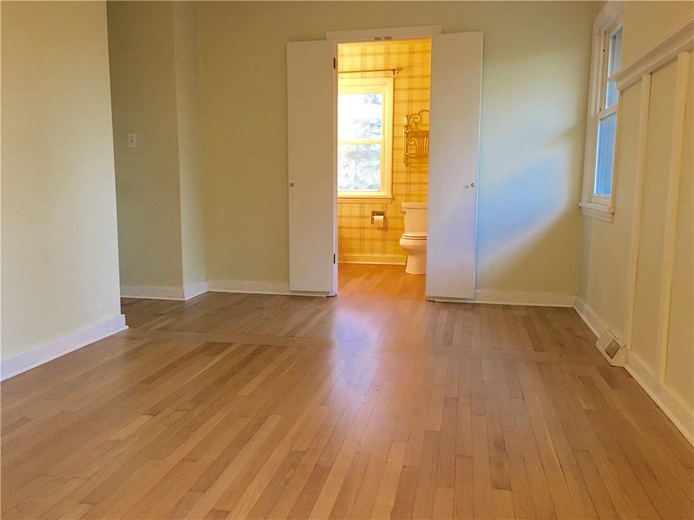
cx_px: 347
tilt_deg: -8.1
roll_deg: -0.3
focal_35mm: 29
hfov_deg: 61.7
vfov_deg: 48.2
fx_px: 581
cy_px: 260
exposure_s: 1/30
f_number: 2.2
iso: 200
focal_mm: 4.15
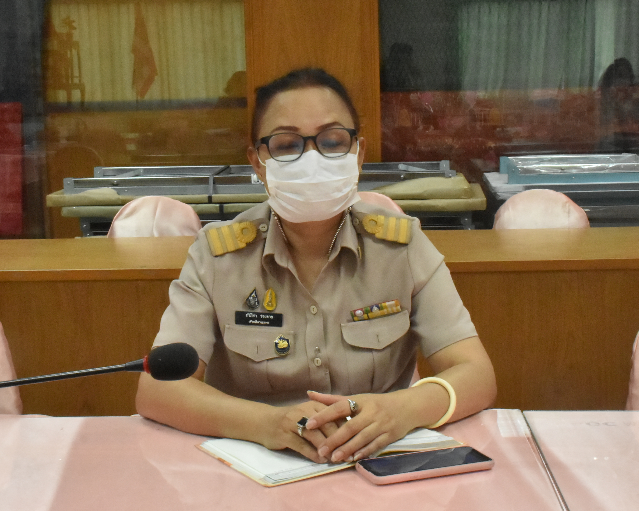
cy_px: 241
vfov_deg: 23.1
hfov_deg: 28.7
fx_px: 1248
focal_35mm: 66
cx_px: 321
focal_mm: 26
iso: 3200
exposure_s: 1/30
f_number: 18
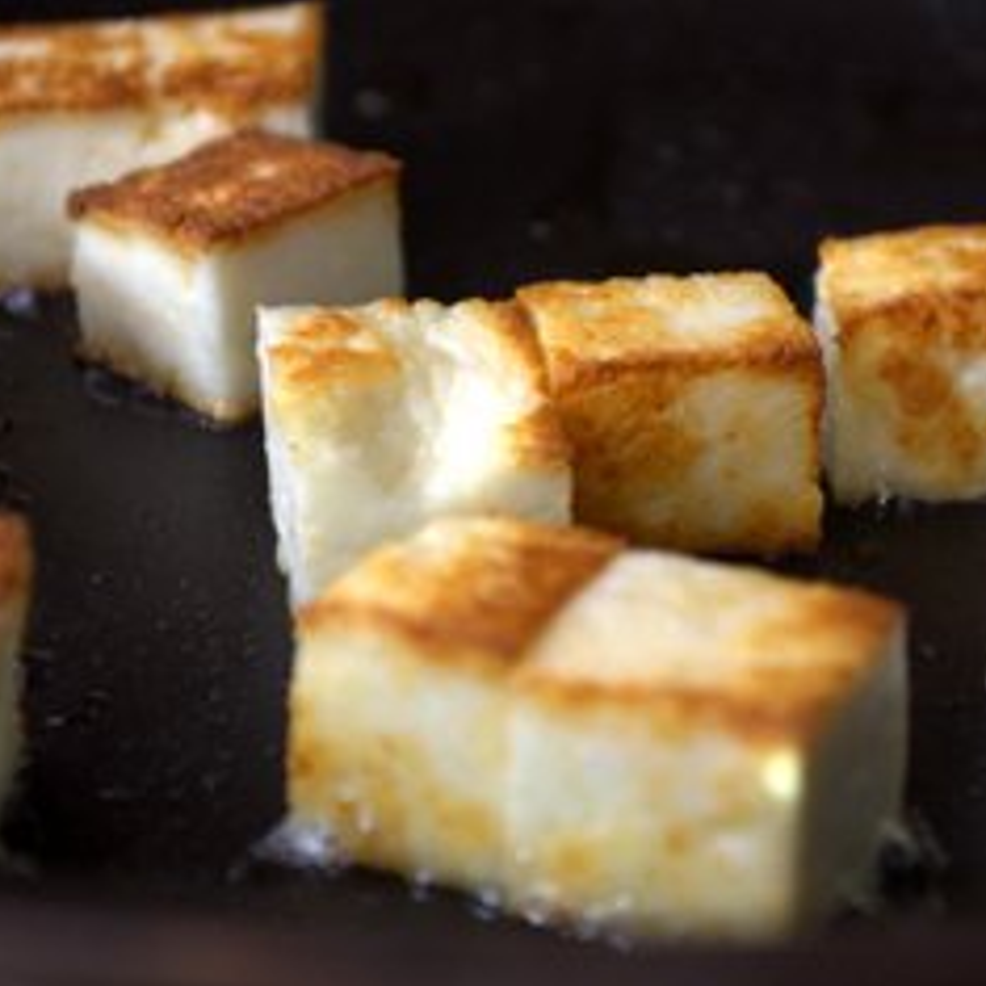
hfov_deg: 13.4
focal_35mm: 130
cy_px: 329
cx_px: 516
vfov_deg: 13.4
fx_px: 4189
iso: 500
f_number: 5.6
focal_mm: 50
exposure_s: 1/60
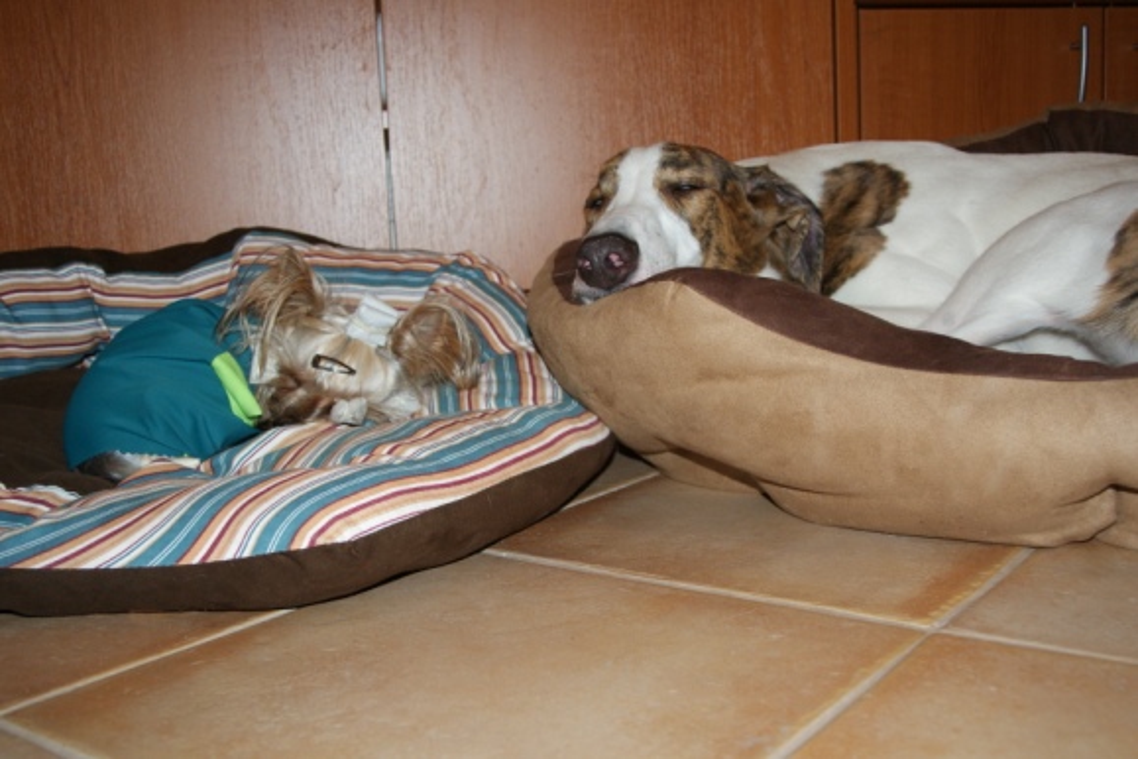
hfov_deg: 53.1
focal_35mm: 36
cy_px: 380
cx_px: 569
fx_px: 1138
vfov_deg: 36.9
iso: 400
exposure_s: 1/60
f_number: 5.6
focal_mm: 24
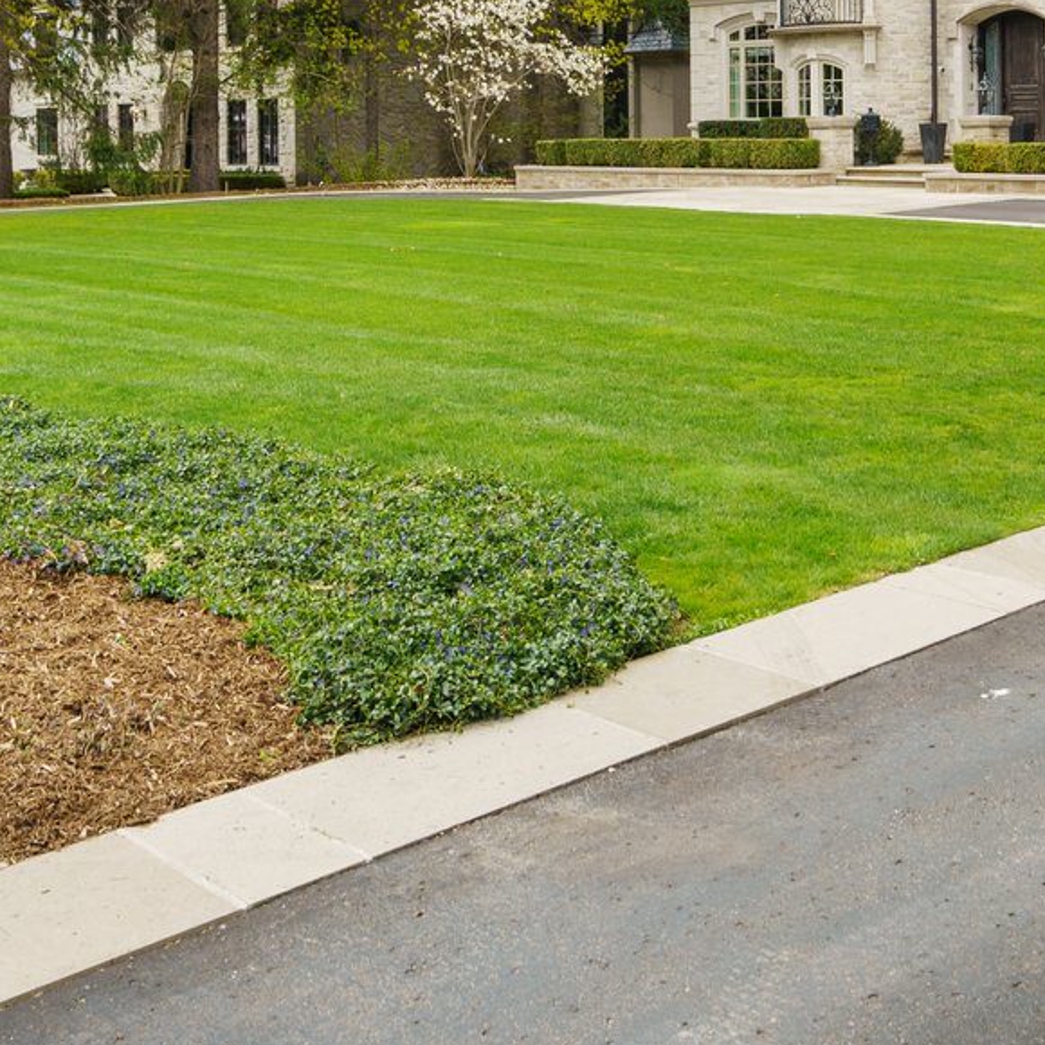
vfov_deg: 33.4
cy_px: 93
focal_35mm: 48
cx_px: 865
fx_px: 1639
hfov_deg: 34.1
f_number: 6.3
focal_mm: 16
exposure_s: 1/40
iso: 100
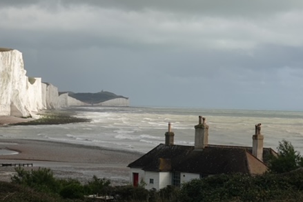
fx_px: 909
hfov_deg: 18.9
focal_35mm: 108
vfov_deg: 12.7
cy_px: 87
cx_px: 138
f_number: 4
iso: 100
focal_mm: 27.24
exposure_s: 1/1000
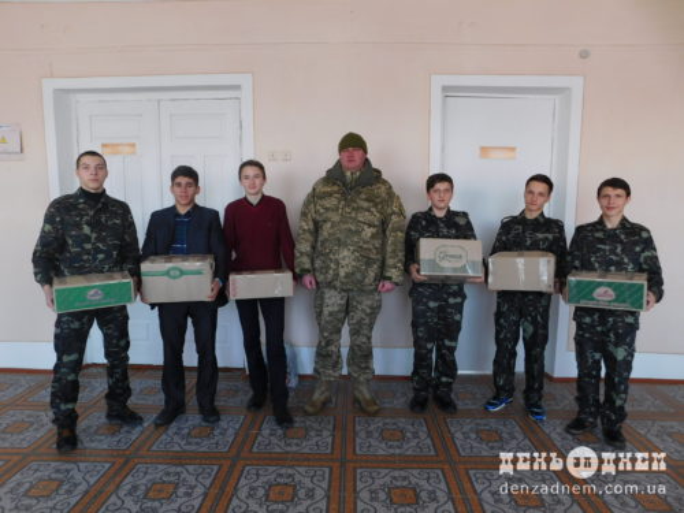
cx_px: 342
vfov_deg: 58.9
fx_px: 454
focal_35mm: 23
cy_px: 256
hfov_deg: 73.9
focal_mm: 4
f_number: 3
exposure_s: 1/30
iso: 125
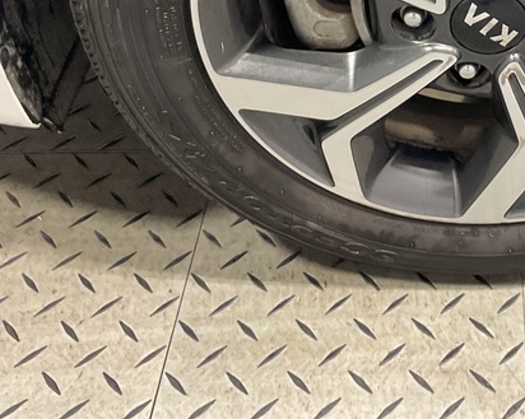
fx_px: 1025
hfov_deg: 27.7
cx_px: 475
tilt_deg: -37.0
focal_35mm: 66
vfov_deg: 22.3
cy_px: 5
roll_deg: -1.3
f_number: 1.8
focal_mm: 3
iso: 200
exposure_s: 1/60
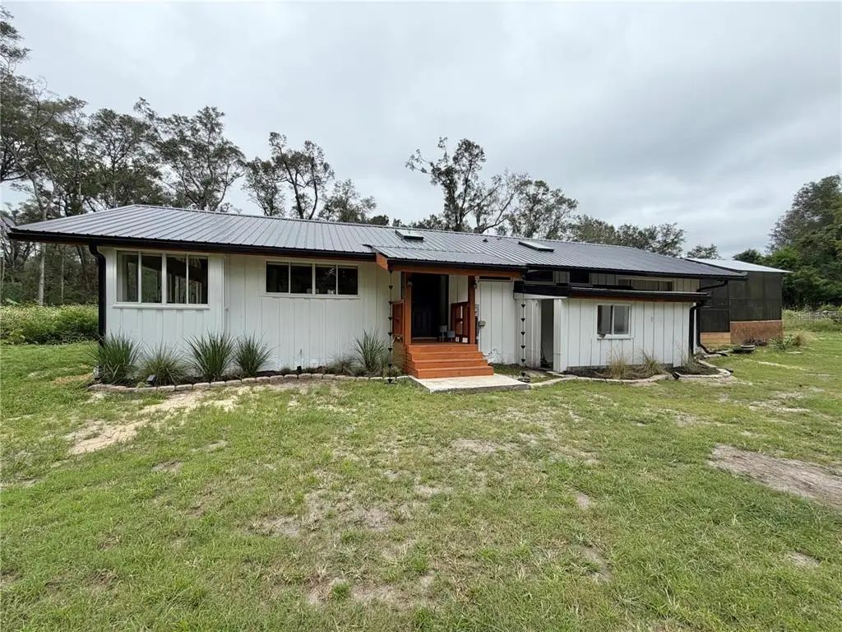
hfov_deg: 102.1
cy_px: 316
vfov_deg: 85.7
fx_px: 341
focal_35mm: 14
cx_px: 421
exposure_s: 1/770
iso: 25
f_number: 2.2
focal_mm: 2.22
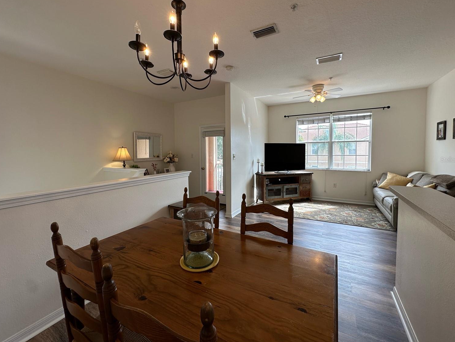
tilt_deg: -2.0
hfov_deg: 98.2
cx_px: 226
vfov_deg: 81.6
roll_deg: +0.7
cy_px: 159
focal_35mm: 15
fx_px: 197
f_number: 2.2
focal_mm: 2.22
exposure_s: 1/120
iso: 50
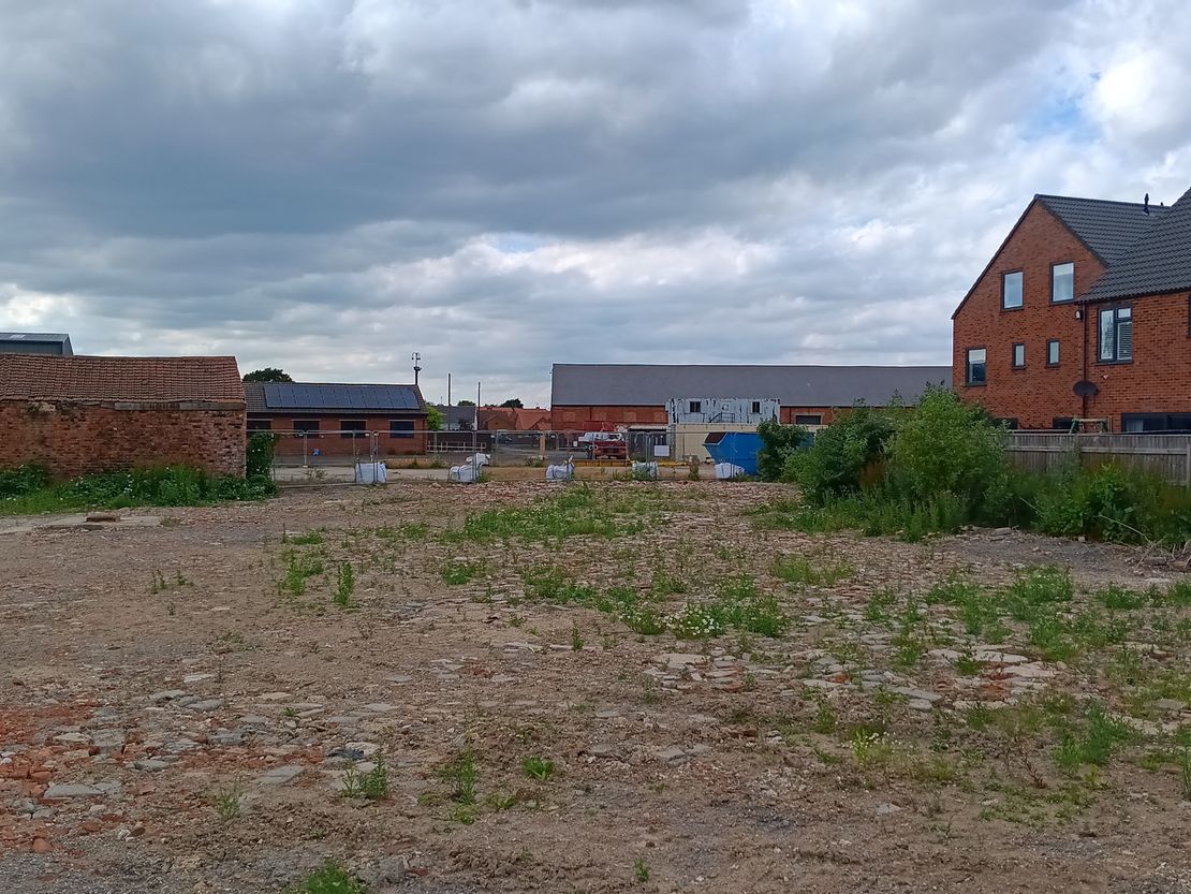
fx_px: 895
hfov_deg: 67.3
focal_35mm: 26
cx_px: 596
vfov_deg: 53.1
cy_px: 447
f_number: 1.8
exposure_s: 1/1000
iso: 25
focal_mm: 3.98
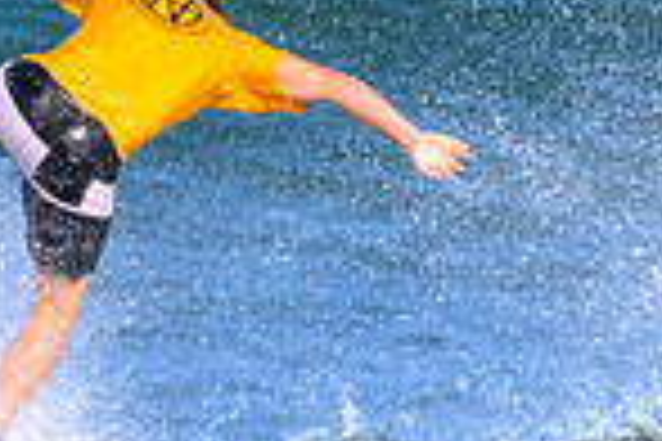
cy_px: 493
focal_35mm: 2992
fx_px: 55015
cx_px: 27
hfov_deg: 0.7
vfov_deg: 0.5
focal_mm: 760
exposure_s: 1/2000
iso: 2800
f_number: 11
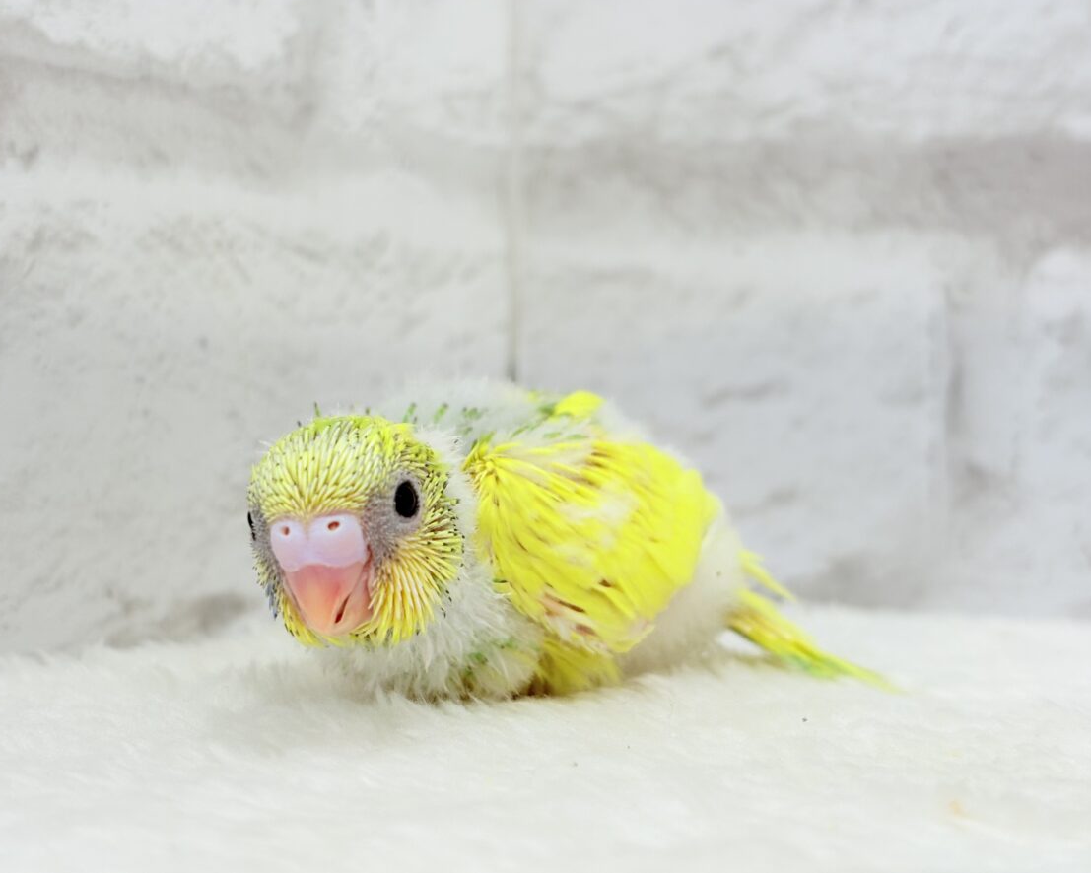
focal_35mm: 55
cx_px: 505
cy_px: 433
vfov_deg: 27.6
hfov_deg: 34.1
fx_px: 1776
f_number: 1.6
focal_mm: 5.96
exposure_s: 1/100
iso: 50
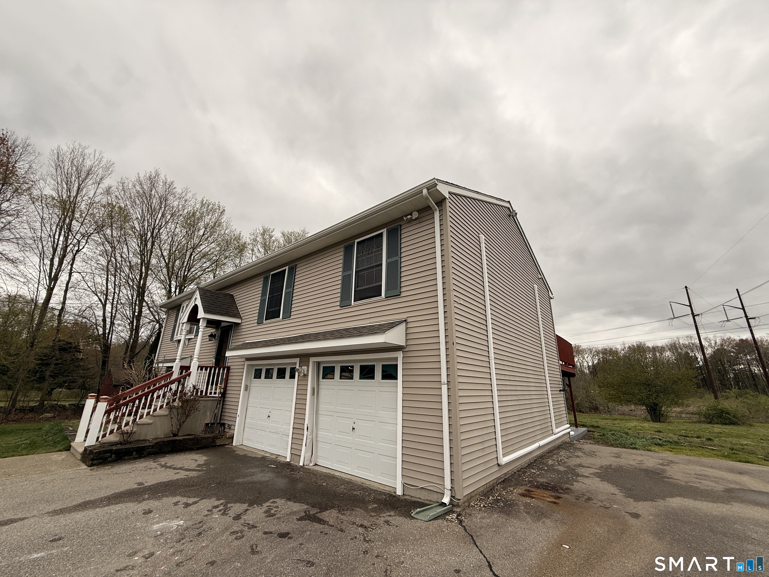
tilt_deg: +18.3
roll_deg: -1.3
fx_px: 311
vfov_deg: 85.7
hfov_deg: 102.1
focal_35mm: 14
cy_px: 288
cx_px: 384
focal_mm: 2.22
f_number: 2.2
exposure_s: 1/241
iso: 50
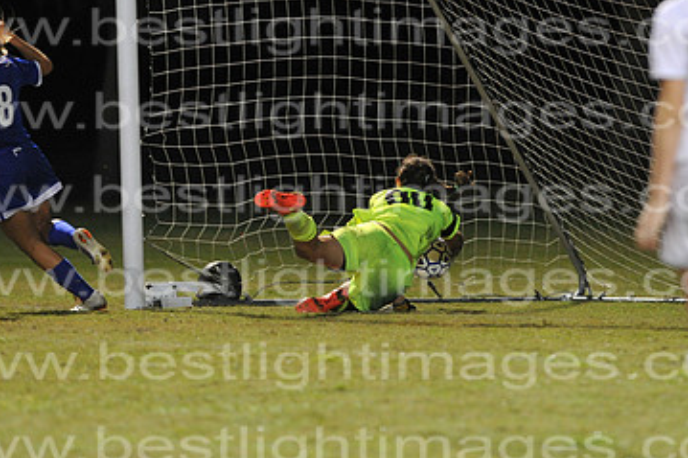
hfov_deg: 4.3
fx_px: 9264
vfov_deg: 2.8
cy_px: 157
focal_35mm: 485
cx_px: 347
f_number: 4
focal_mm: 300
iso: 5000
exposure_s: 1/400
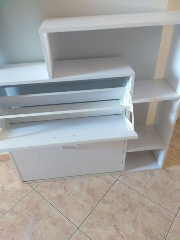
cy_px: 120
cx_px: 90
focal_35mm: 26
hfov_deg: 53.1
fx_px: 180
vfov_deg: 67.3
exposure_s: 1/25
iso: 400
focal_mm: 3.93
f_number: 1.7
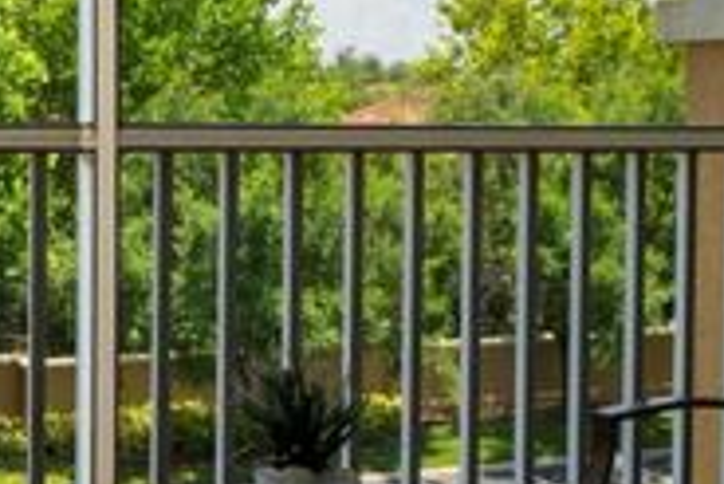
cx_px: 14
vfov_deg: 20.8
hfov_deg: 29.1
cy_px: 132
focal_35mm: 65
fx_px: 1308
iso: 1000
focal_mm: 17
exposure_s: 1/100
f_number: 22
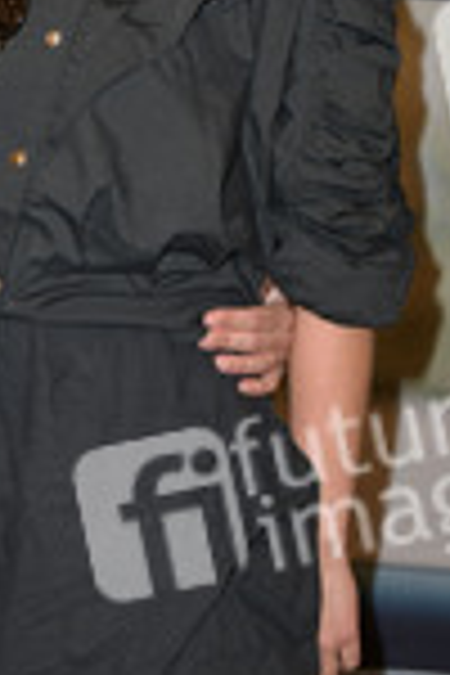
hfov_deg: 11.5
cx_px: -104
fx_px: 2194
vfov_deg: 17.5
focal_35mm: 117
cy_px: 270
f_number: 6.3
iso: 500
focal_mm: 44
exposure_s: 1/250
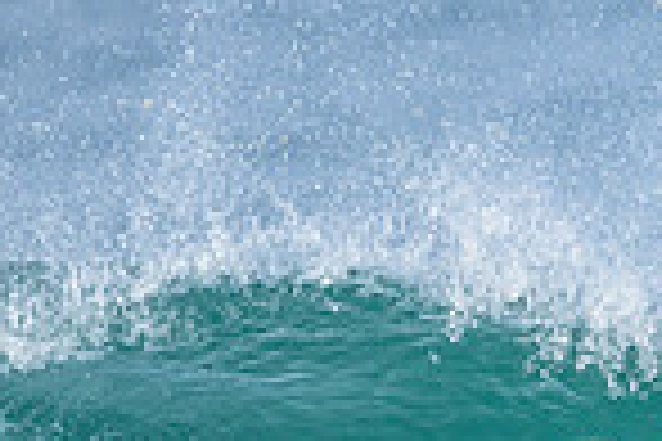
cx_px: 779
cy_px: 646
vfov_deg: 0.4
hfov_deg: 0.7
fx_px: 58233
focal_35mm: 3167
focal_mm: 800
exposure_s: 1/2500
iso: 560
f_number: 6.3
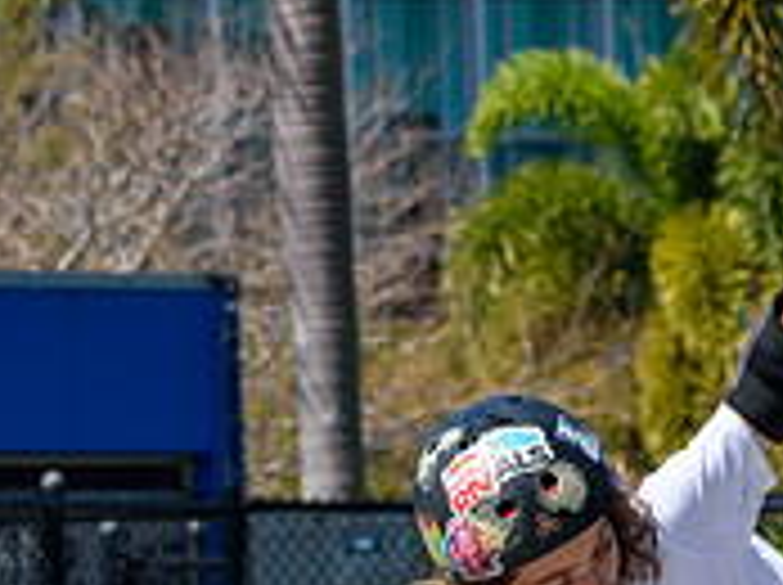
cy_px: 853
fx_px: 10007
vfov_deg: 3.3
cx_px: 603
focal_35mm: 443
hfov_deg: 4.5
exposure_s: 1/1000
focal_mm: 92
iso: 200
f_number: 8
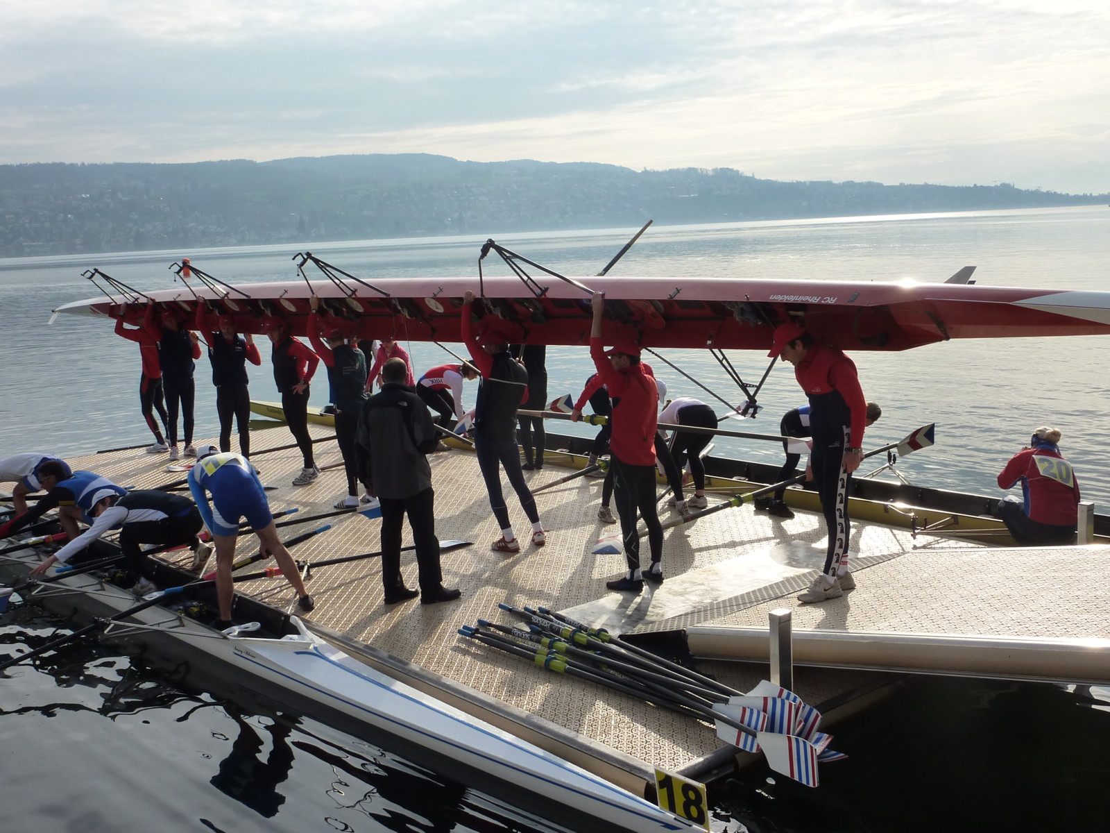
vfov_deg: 38.7
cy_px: 416
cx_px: 555
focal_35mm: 37
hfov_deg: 50.1
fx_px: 1186
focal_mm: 6.1
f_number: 5.6
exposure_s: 1/500
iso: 125
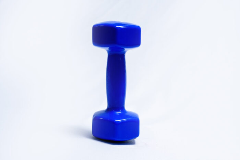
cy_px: 80
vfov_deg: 22.0
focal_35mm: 62
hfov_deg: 32.4
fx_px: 414
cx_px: 120
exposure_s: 1/160
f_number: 9
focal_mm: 62
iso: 3200
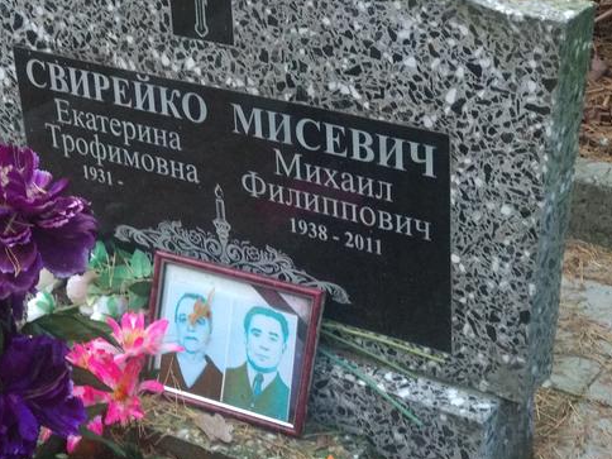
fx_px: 1520
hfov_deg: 22.8
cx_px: 296
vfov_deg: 17.2
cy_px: 207
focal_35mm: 86
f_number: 2.6
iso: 800
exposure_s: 1/60
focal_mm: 5.99
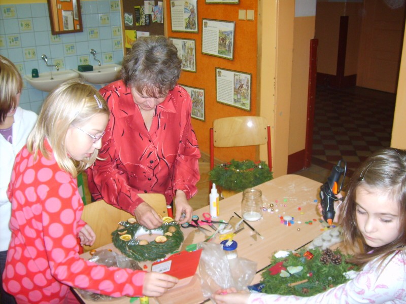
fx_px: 411
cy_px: 152
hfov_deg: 52.6
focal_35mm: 35
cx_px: 203
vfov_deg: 40.7
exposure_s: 1/45
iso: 113
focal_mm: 5.8
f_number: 2.8
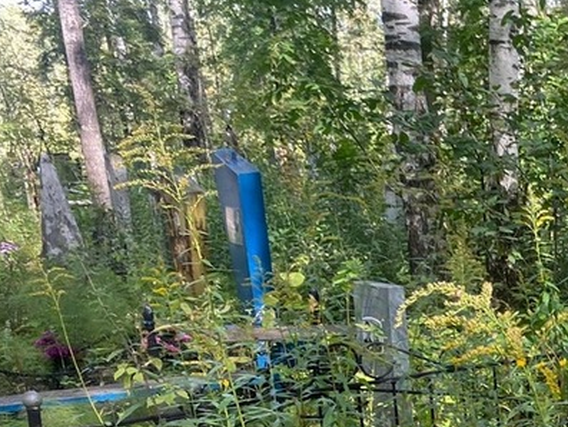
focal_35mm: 67
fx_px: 1100
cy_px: 466
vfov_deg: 20.9
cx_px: 641
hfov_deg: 26.4
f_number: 1.8
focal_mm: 4.25
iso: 50
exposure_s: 1/121
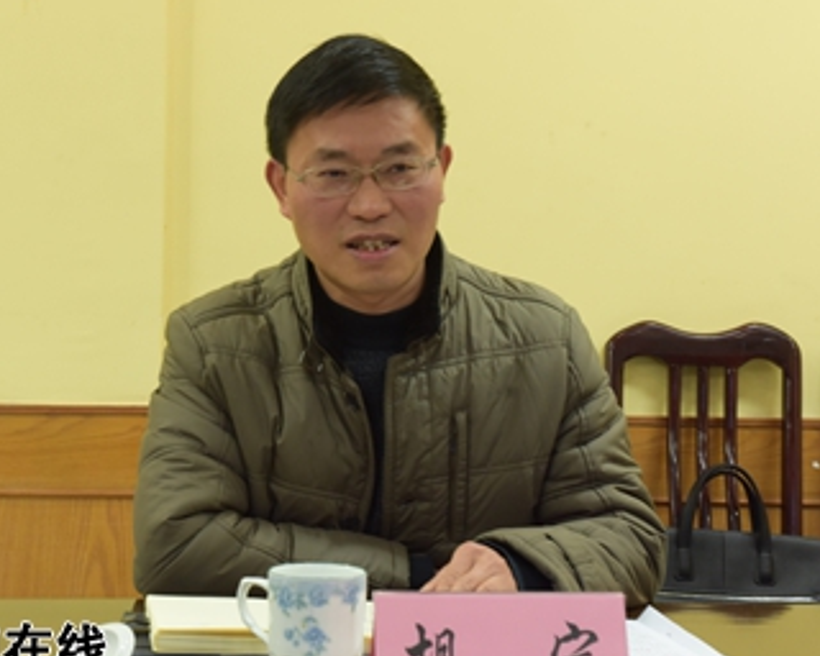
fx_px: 2063
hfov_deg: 22.4
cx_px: 313
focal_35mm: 85
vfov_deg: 18.1
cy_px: 338
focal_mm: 58
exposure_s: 1/10
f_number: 11
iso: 2000
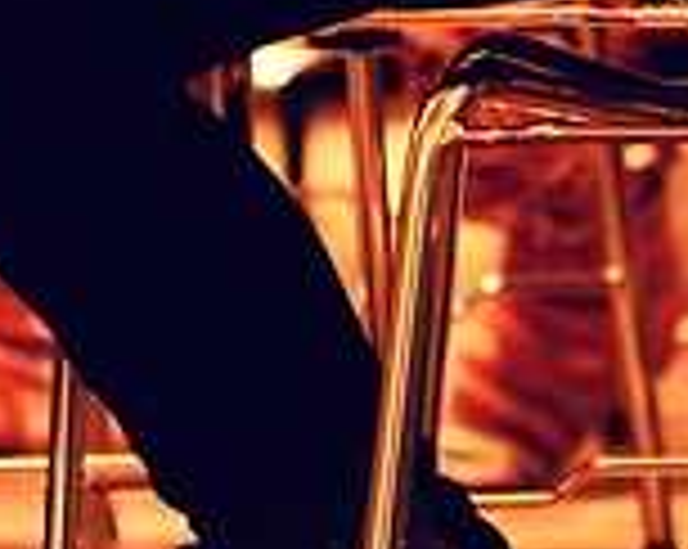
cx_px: 517
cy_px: -79
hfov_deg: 1.4
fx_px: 28674
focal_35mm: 1410
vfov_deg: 1.1
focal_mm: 200
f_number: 5.6
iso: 800
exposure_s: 1/50
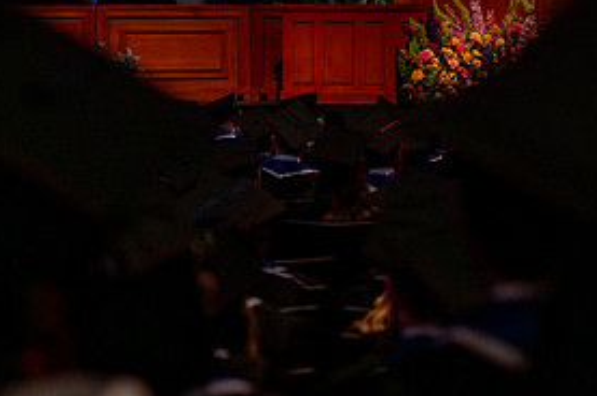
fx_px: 2998
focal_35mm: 181
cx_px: 337
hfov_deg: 11.4
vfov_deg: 7.5
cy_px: -77
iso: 1000
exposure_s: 1/250
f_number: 2.8
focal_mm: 70
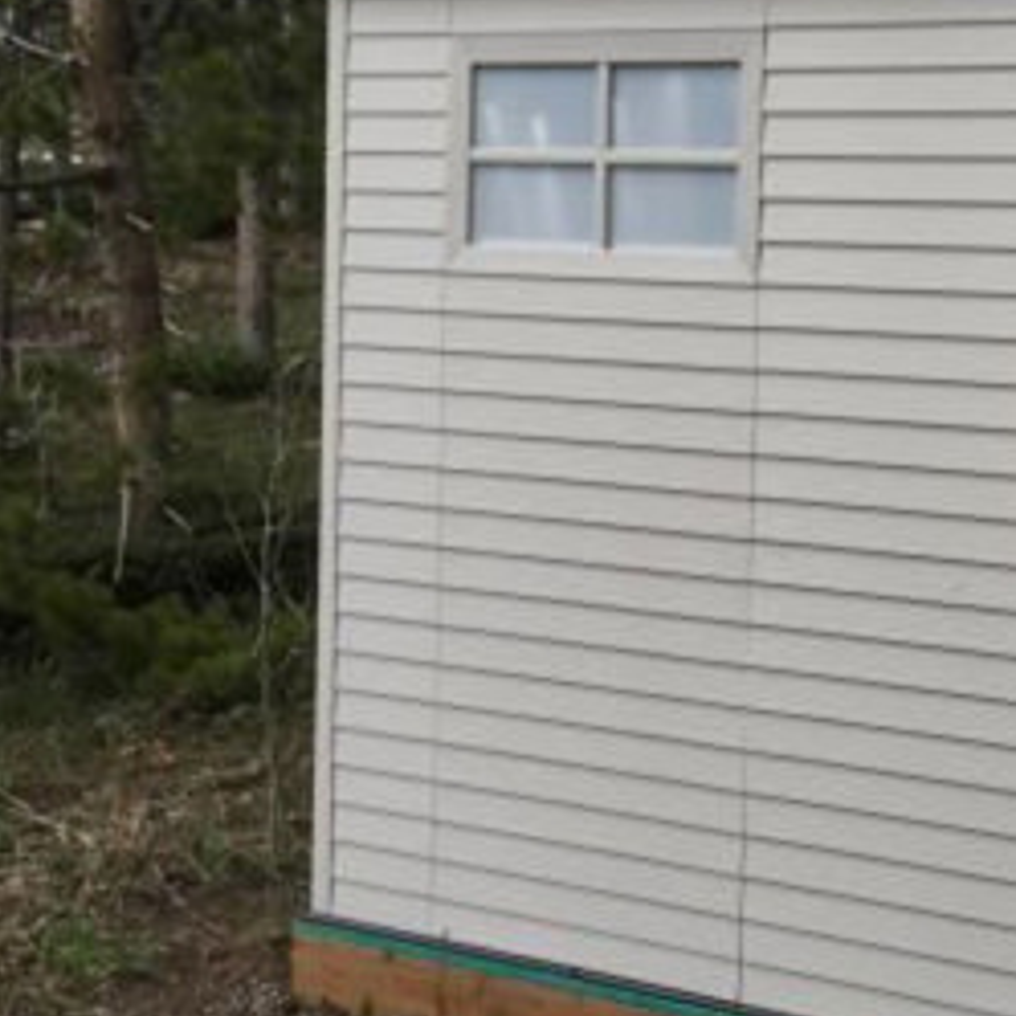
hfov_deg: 24.3
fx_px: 2192
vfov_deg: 26.0
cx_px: 1138
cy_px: 396
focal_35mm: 66
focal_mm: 4.15
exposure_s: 1/425
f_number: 2.2
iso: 32
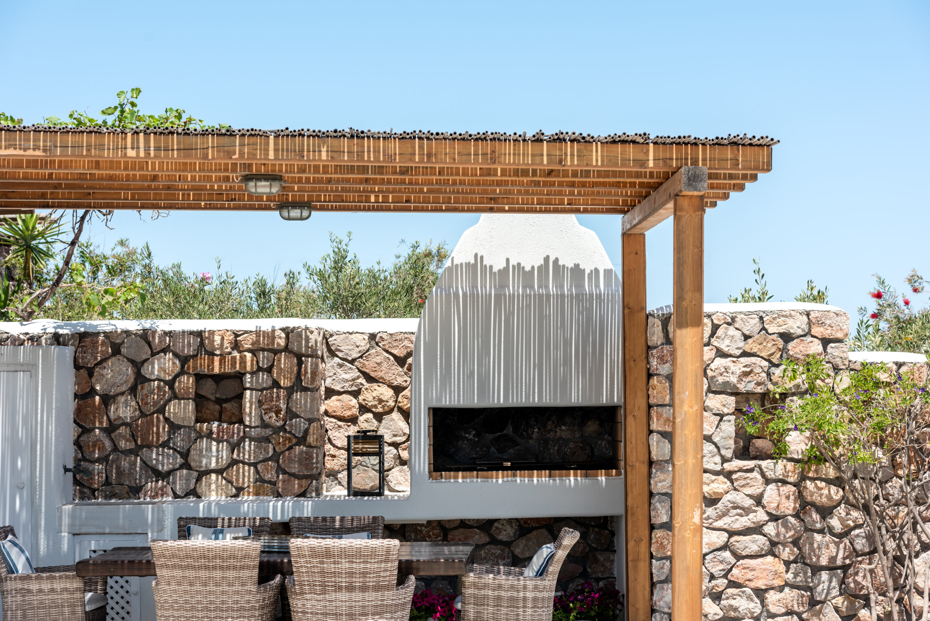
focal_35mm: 95
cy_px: 310
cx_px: 465
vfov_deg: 14.4
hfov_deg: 21.5
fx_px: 2455
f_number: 7.1
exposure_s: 1/500
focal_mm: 95
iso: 125
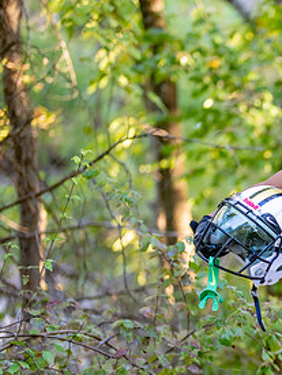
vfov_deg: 16.5
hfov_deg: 12.1
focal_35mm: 119
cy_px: 265
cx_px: 357
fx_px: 1290
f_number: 1.2
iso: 1000
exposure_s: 1/1000
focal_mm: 50
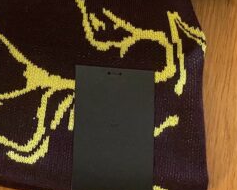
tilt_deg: -82.9
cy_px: -72
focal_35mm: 171
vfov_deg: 8.9
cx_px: -104
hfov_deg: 10.9
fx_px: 1200
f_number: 2
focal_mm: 6
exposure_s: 1/33
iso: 500
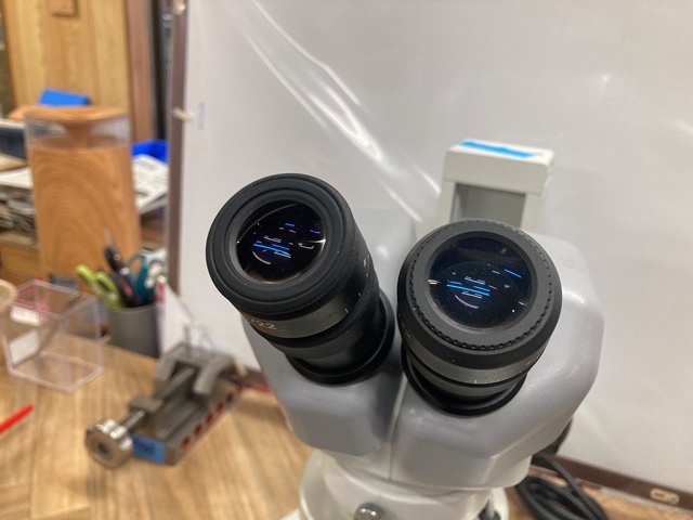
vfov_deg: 49.7
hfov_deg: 63.4
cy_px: 260
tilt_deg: -21.3
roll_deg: -5.8
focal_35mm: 28
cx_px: 346
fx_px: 561
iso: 100
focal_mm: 3.99
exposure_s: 1/60
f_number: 1.8
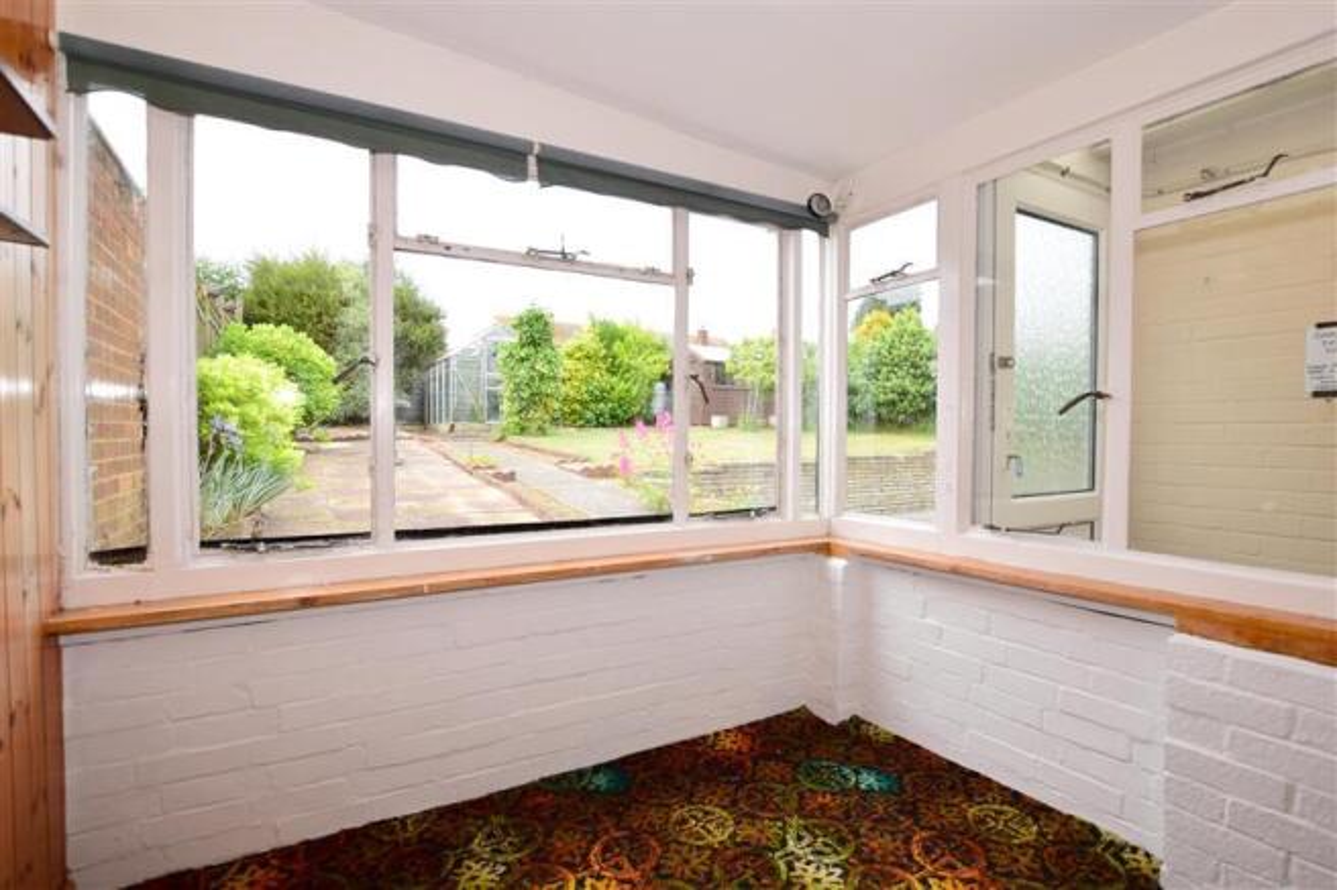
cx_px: 668
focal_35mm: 15
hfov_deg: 100.4
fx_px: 557
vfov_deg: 77.3
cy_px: 445
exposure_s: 1/200
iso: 200
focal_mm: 10
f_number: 7.1
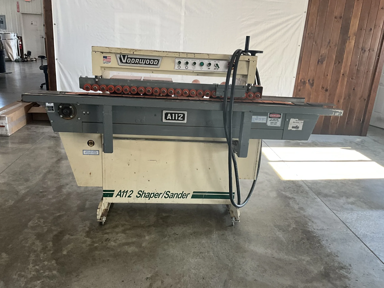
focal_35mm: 29
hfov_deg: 61.7
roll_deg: -4.0
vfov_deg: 48.2
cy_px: 144
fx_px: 322
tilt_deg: -18.4
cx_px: 192
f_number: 1.8
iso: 64
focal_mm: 3
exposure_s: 1/61
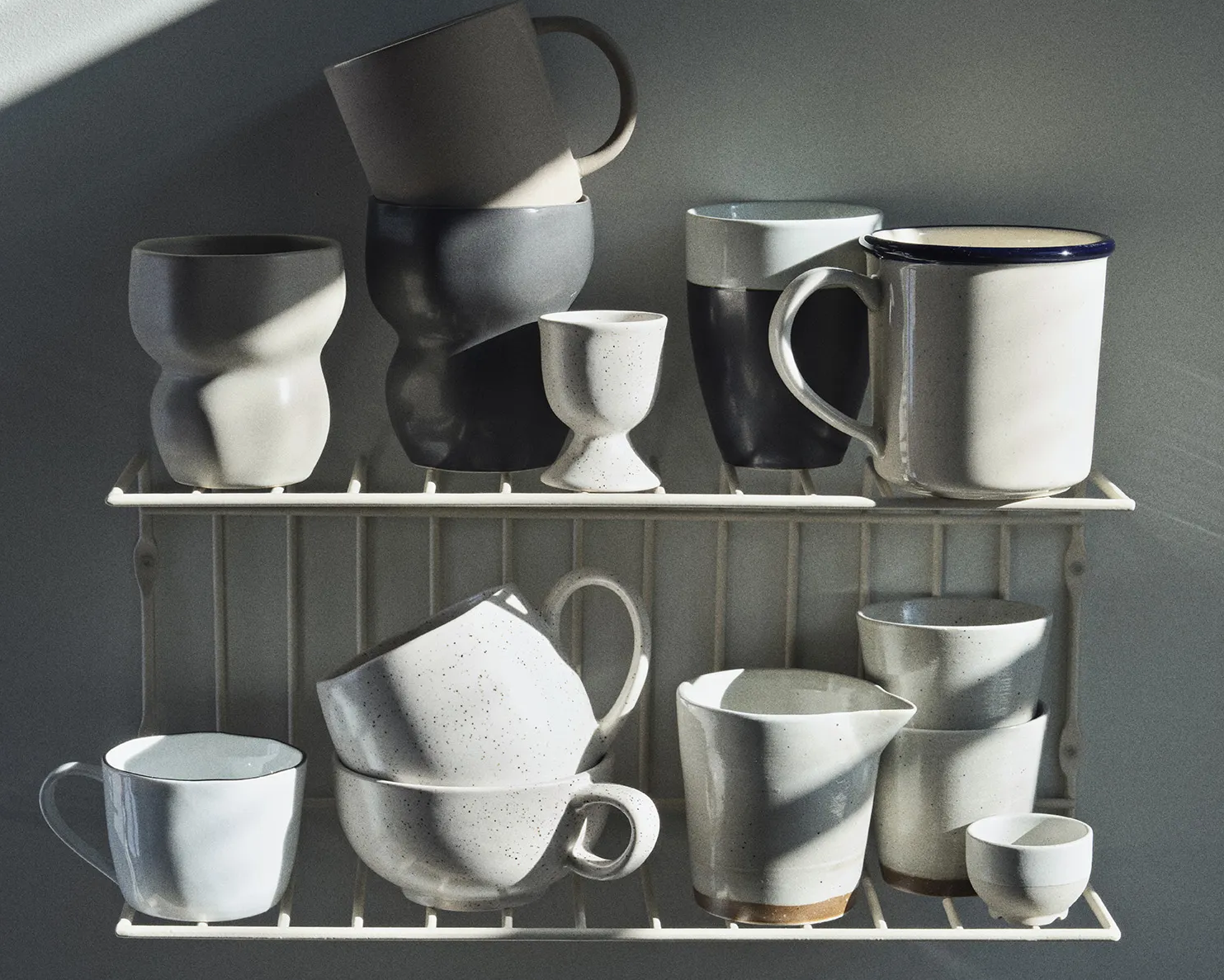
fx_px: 3732
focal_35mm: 103
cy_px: 568
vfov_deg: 14.9
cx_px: 612
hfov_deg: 18.6
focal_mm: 100
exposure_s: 1/30
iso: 200
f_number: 18
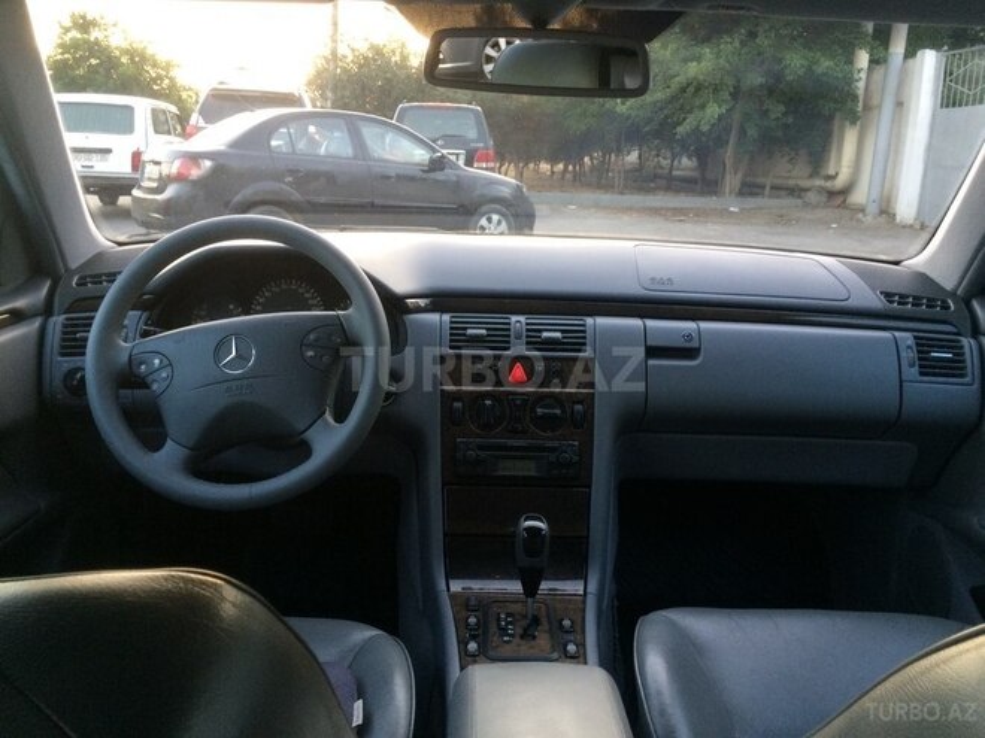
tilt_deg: -15.5
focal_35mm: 29
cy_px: 369
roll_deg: -0.5
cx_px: 492
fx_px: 825
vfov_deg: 48.2
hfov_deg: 61.7
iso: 64
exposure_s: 1/33
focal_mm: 4.15
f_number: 2.2
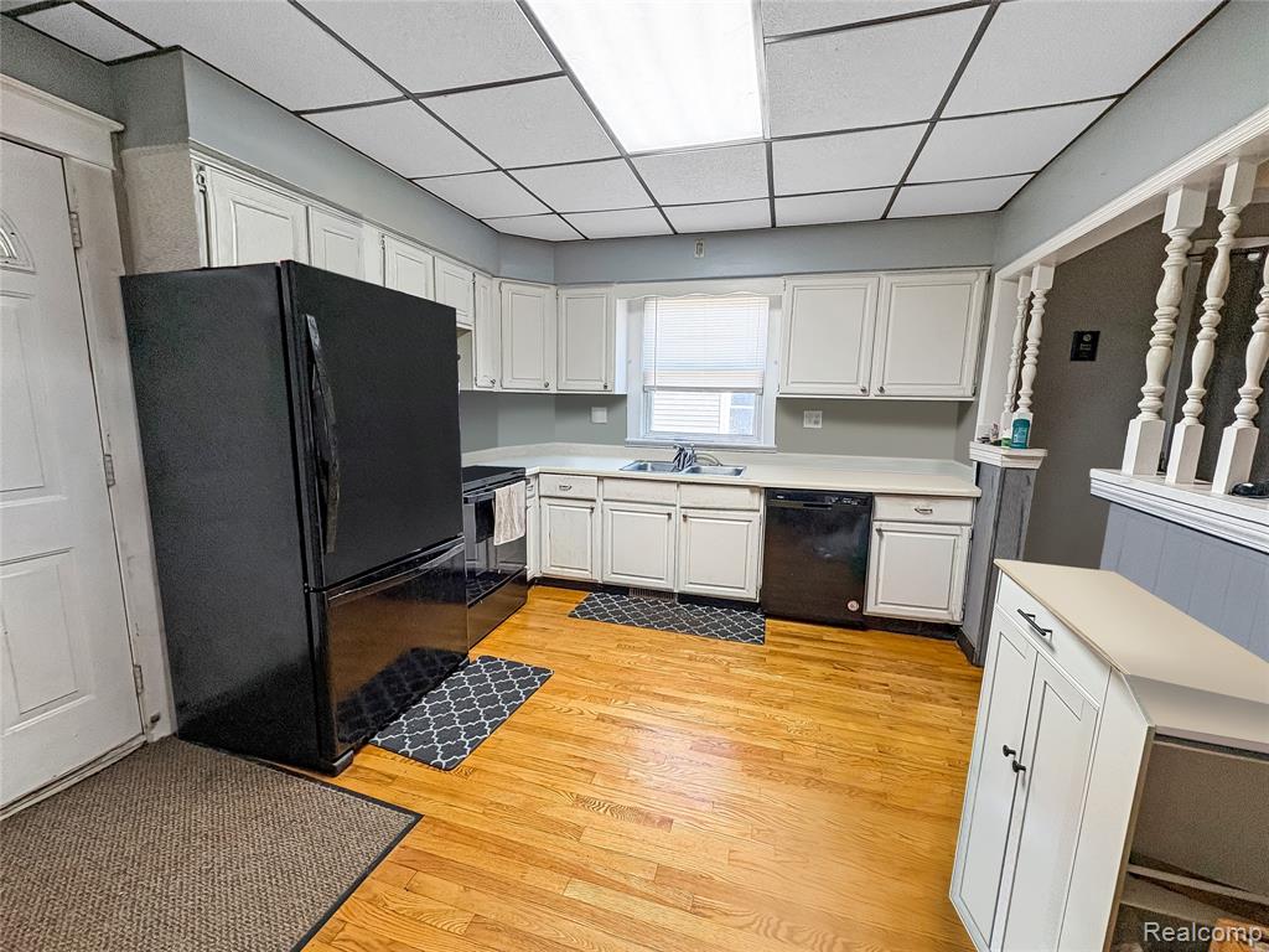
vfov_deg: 85.7
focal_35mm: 14
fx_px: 513
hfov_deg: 102.1
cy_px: 476
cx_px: 634
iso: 200
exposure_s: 1/120
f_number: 2.2
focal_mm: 2.22
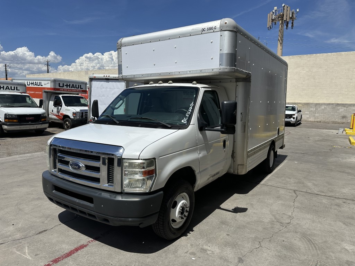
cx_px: 178
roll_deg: -2.3
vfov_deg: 56.8
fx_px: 246
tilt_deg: -2.9
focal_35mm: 24
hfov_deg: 71.6
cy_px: 133
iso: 80
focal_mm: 6.86
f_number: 1.78
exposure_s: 1/9709
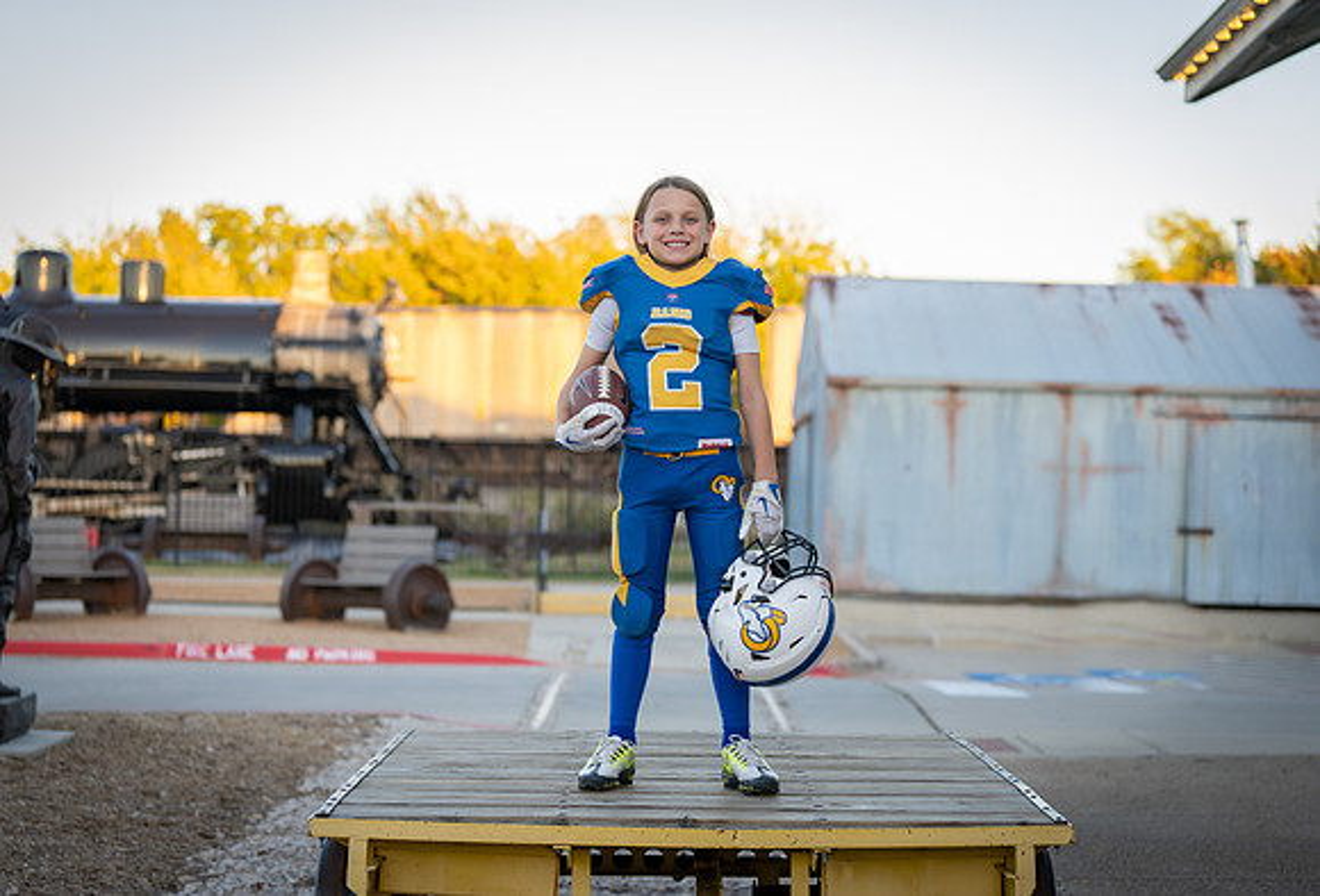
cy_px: 456
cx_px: 685
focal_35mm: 73
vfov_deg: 18.8
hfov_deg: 27.5
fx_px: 2702
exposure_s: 1/320
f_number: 2.8
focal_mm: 70
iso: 320
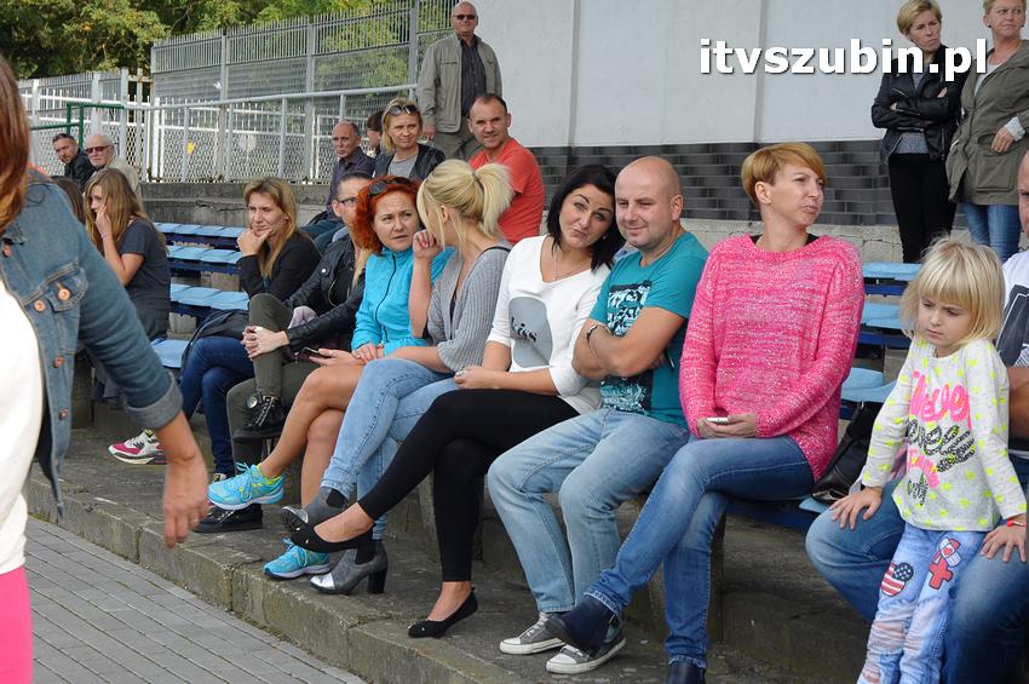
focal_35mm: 78
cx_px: 514
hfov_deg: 26.0
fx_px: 2227
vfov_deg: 17.5
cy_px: 342
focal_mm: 52
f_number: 10
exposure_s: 1/400
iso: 640
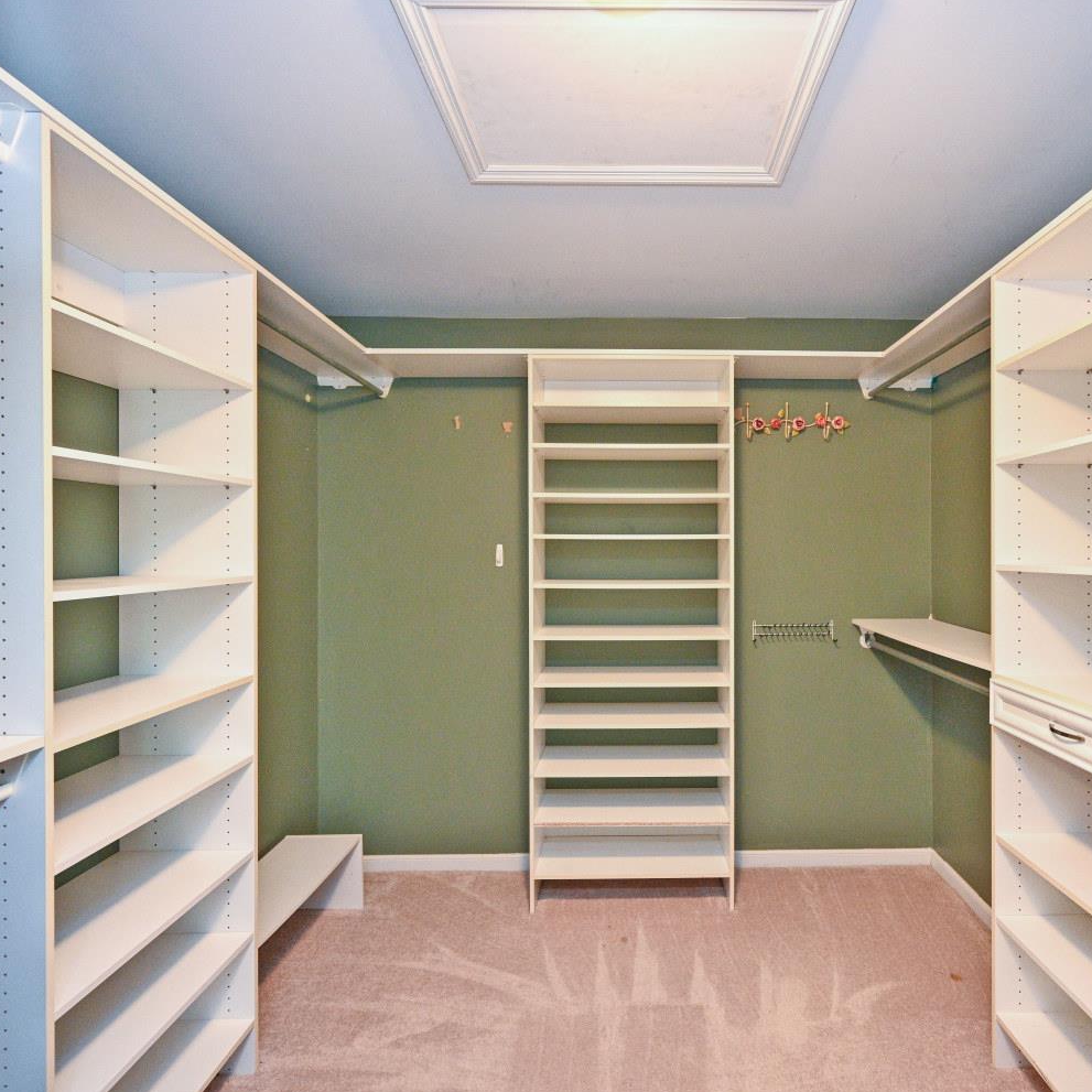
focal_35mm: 18
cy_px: 548
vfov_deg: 80.7
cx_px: 641
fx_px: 642
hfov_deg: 80.0
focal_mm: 14
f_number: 4
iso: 3600
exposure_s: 1/60
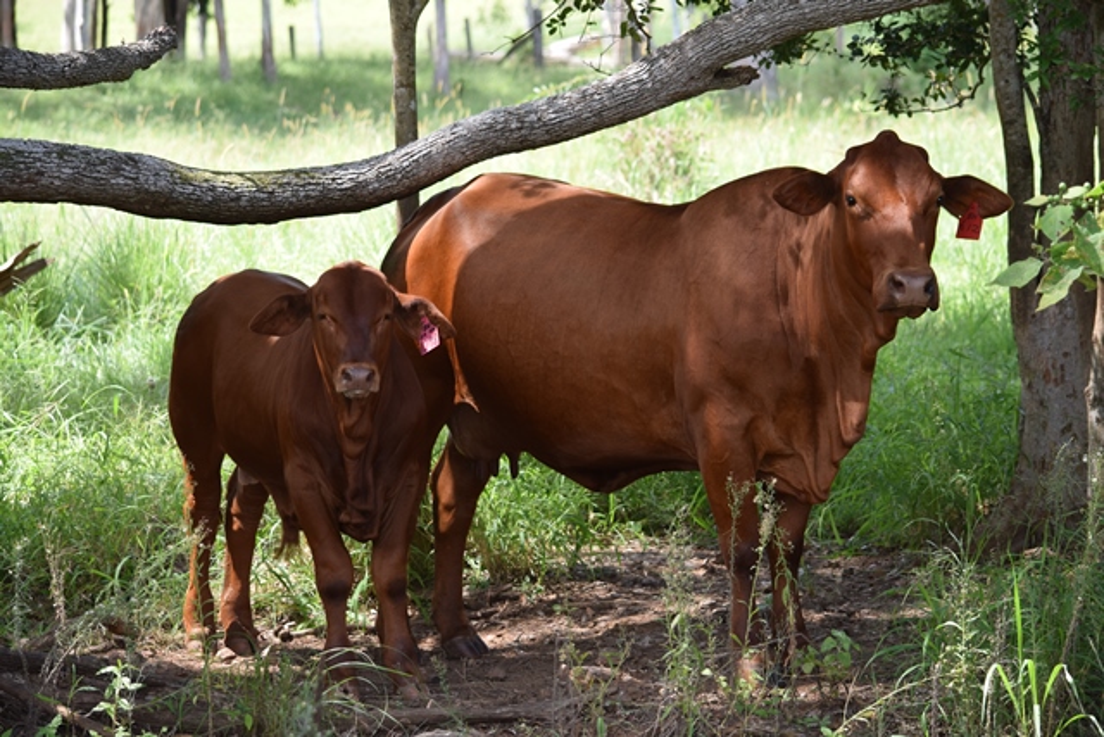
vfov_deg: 9.9
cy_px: 368
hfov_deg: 14.9
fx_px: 4233
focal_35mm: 138
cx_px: 552
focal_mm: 92
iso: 140
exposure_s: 1/125
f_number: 5.6
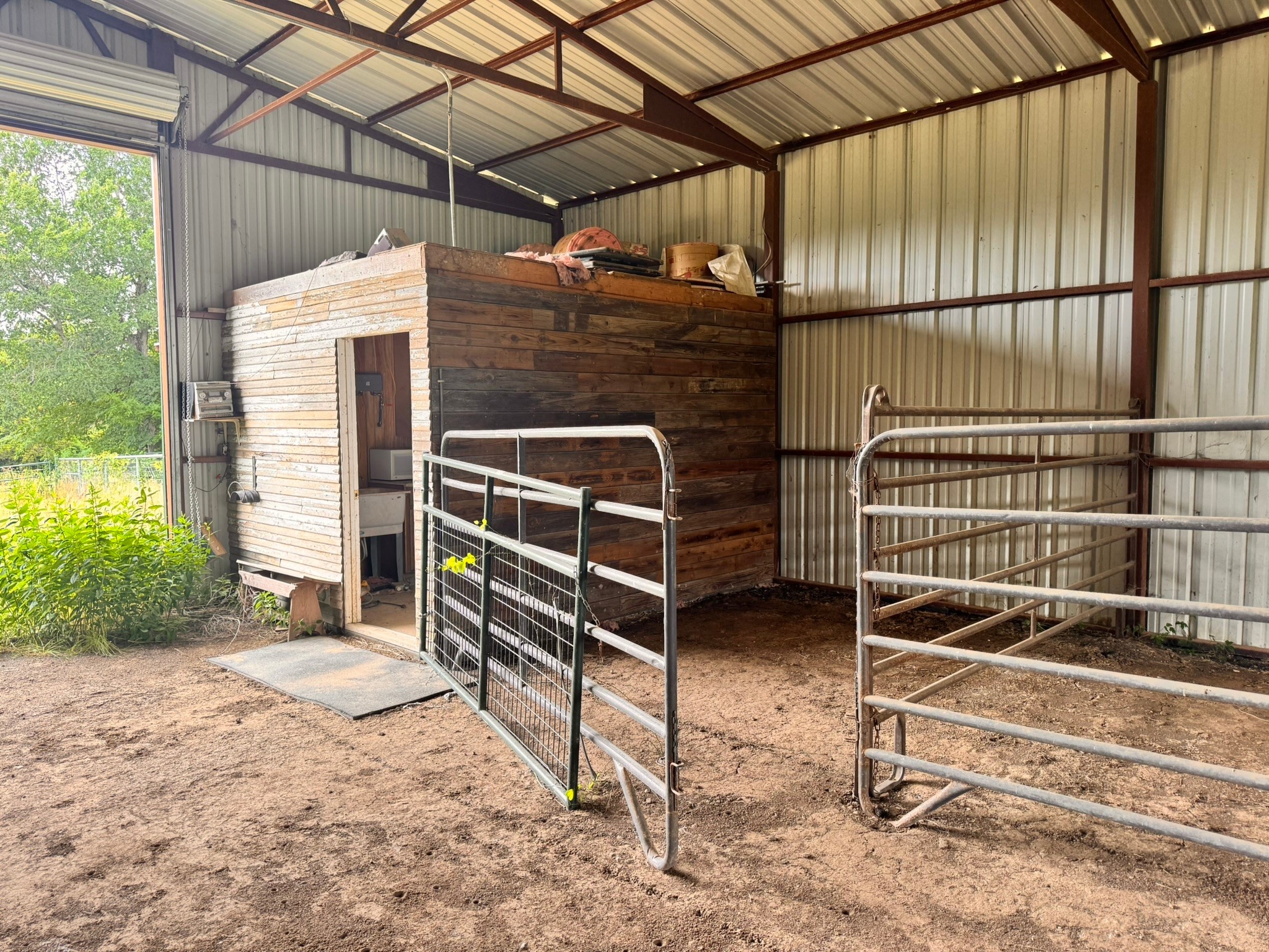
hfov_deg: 71.6
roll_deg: -0.3
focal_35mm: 24
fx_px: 880
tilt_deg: -4.6
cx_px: 634
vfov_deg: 56.8
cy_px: 476
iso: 100
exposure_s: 1/121
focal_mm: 6.76
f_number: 1.78
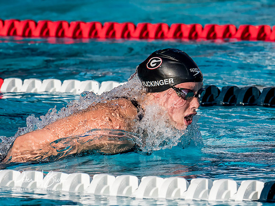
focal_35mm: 612
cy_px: 157
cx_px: 160
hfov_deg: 3.2
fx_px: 4864
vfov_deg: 2.4
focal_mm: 200
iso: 640
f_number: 6.3
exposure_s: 1/2500
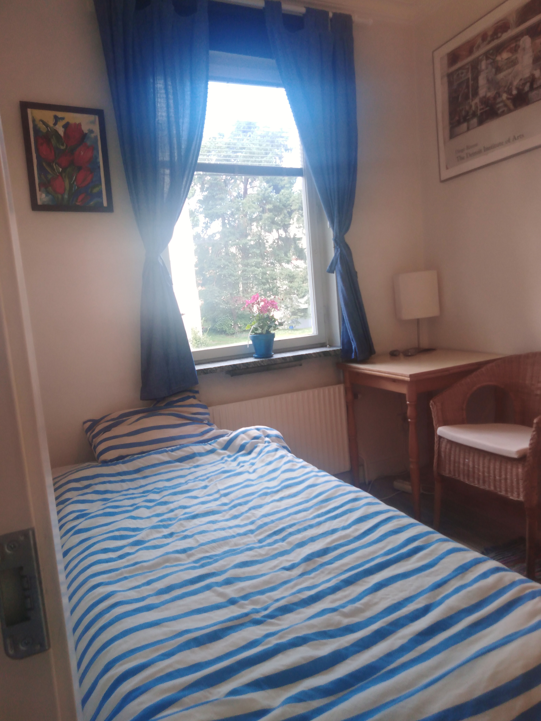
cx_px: 270
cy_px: 360
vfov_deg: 67.3
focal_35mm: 26
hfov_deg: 53.1
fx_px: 542
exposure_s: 1/40
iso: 113
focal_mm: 3.46
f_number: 2.2
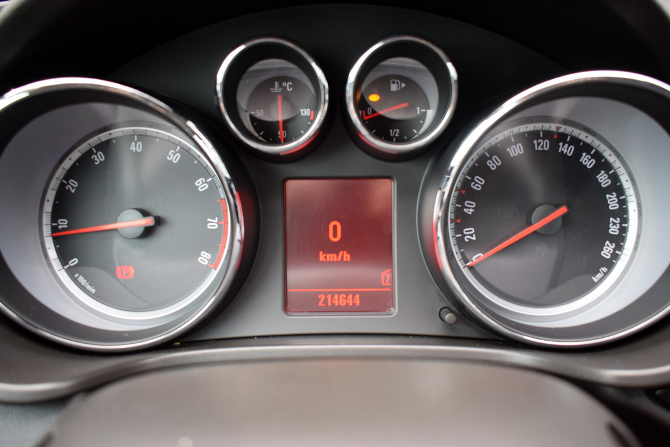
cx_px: 335
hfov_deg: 57.2
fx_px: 614
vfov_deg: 40.0
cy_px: 224
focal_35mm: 33
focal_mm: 22
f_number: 4
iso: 400
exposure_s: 1/60
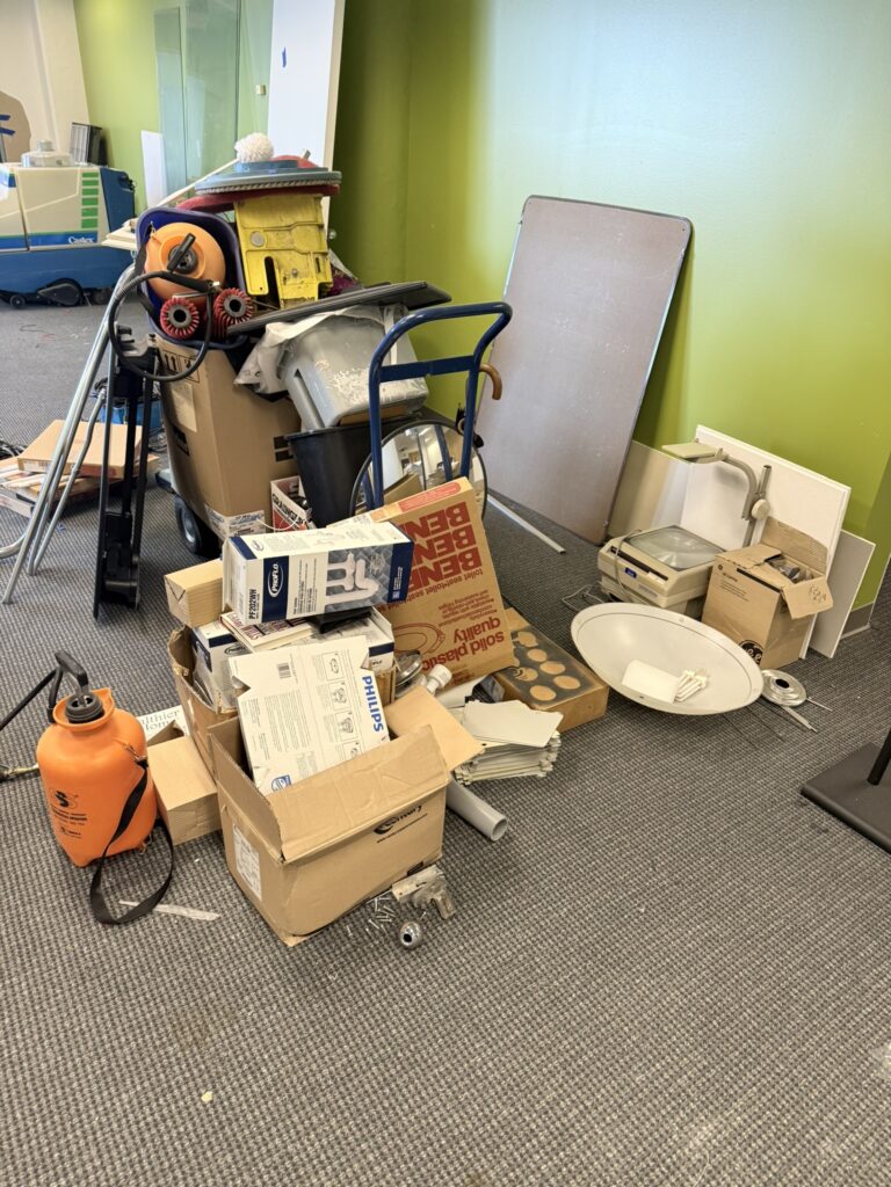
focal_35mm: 24
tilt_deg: -29.5
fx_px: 824
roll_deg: -3.6
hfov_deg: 56.8
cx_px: 446
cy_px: 594
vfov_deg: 71.6
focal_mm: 6.76
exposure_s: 1/60
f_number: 1.78
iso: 200
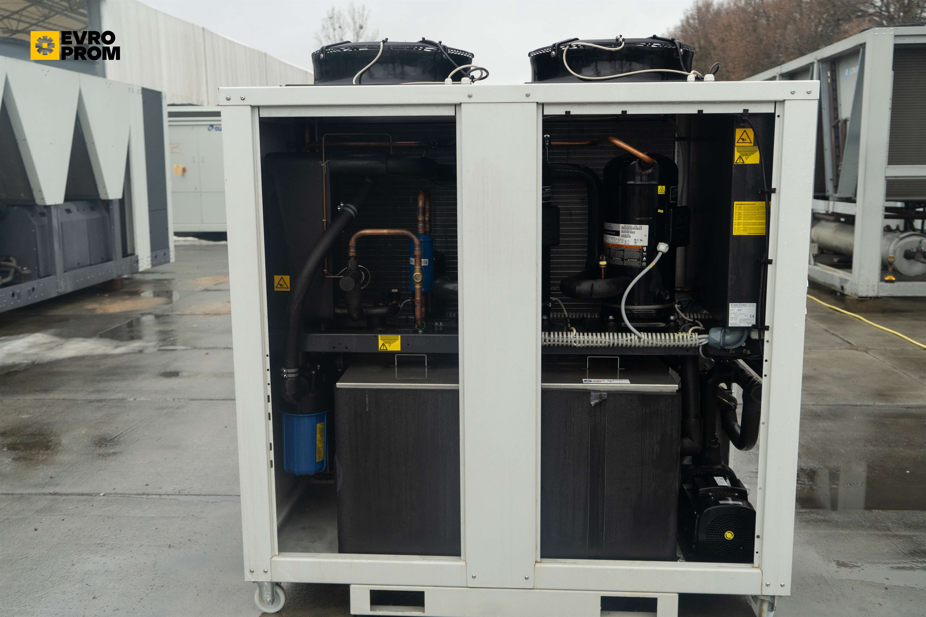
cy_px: 308
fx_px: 849
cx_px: 463
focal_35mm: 33
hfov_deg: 57.2
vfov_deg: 40.0
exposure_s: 1/640
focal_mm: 33
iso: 800
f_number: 4
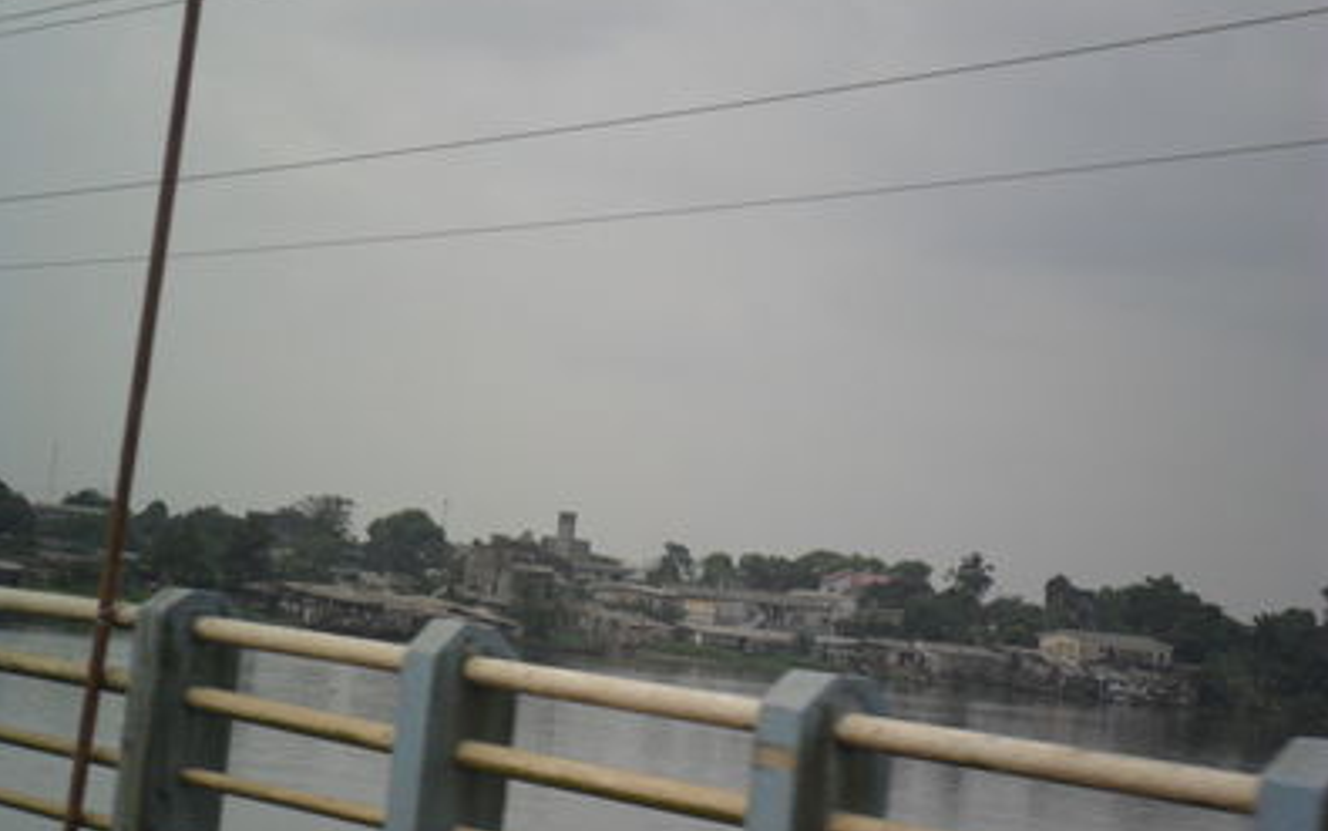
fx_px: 4199
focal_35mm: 116
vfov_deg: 11.3
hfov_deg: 18.0
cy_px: 431
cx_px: 662
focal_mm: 19.6
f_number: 5
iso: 100
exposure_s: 1/500
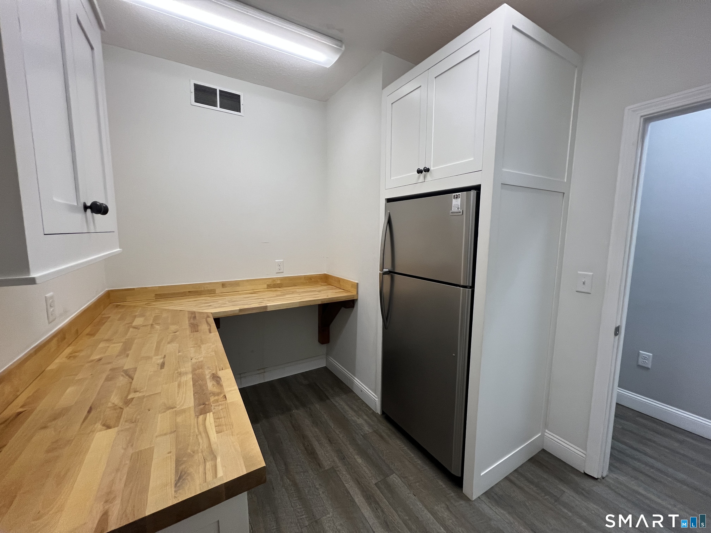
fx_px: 267
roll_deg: -1.0
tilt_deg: -7.9
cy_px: 266
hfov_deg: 106.2
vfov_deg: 89.9
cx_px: 356
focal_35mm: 13
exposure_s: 1/120
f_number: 1.8
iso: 200
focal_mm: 1.57
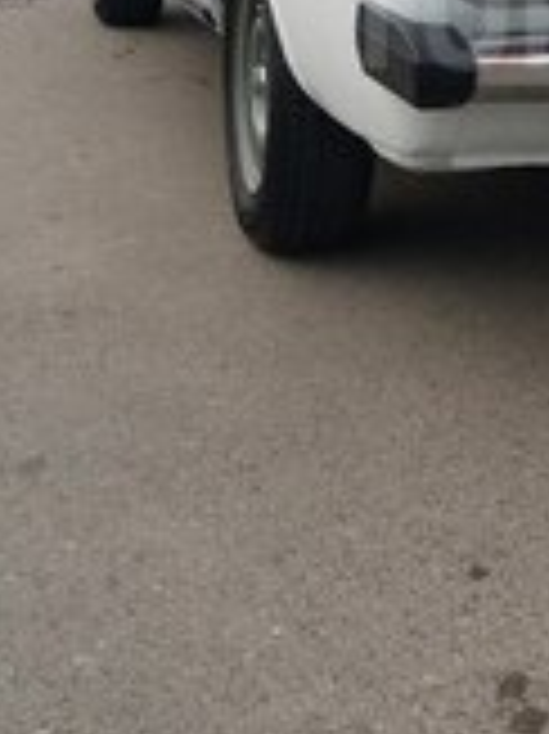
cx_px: 684
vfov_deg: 23.0
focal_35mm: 82
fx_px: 1736
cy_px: 18
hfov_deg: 17.1
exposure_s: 1/129
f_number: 1.9
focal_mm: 3.7
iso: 40
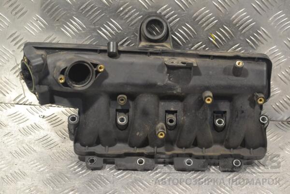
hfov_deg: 27.0
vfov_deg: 18.2
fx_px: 604
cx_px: 145
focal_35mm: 75
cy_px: 97
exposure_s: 1/250
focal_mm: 50
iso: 3200
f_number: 8
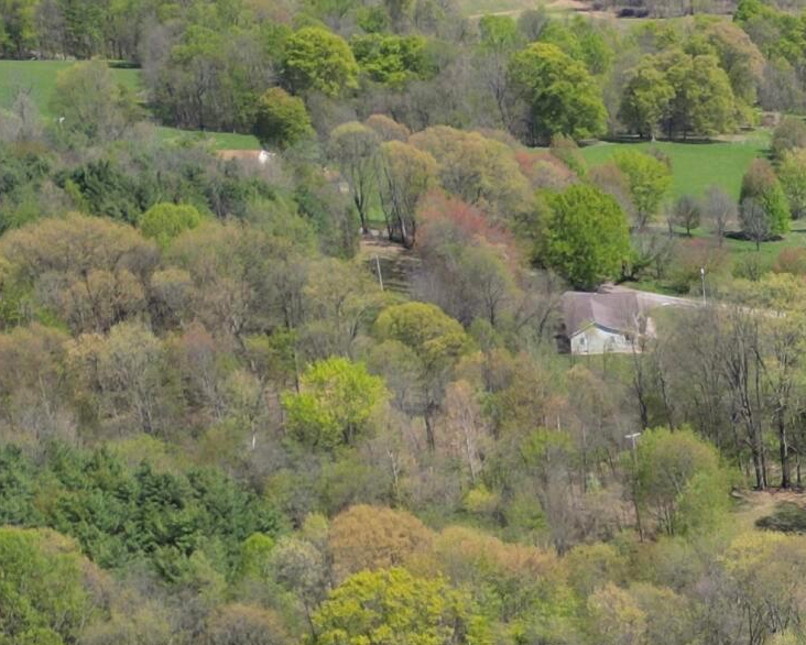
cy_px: 851
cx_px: 1198
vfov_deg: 15.2
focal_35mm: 96
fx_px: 2291
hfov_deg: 17.9
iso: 110
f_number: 1.7
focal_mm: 6.72
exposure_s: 1/2000
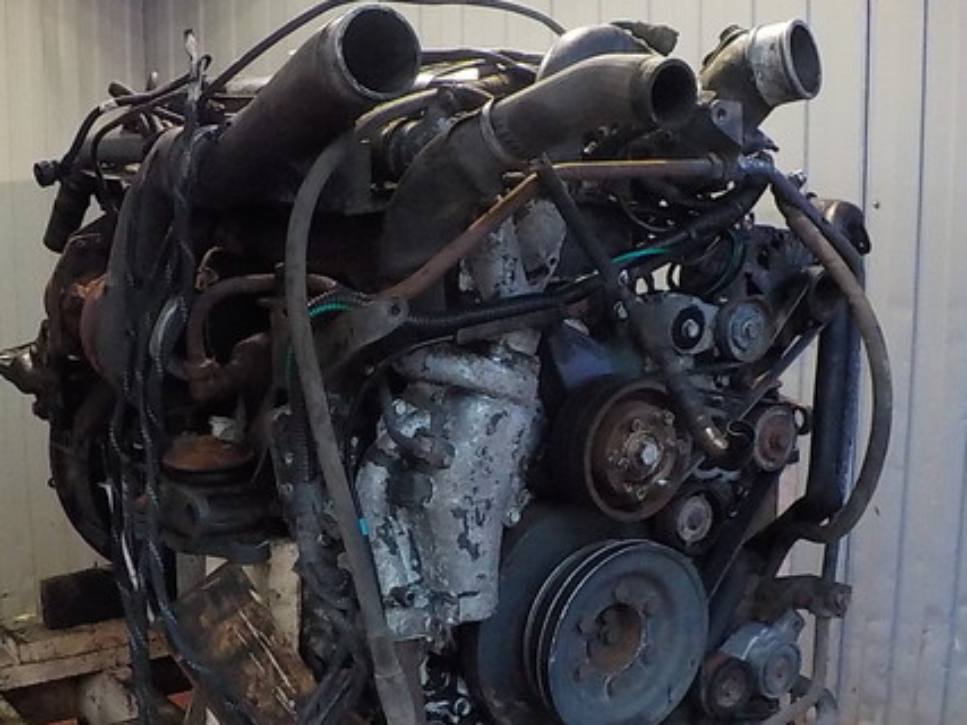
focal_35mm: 45
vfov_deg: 32.0
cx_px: 448
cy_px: 455
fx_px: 1257
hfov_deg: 42.1
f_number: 3.3
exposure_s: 1/60
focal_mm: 4.1
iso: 800
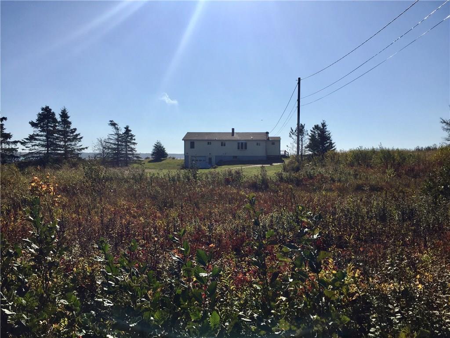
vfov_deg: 48.2
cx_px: 225
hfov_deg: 61.7
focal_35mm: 29
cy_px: 169
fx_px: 377
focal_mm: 4.15
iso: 32
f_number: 2.2
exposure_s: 1/4405
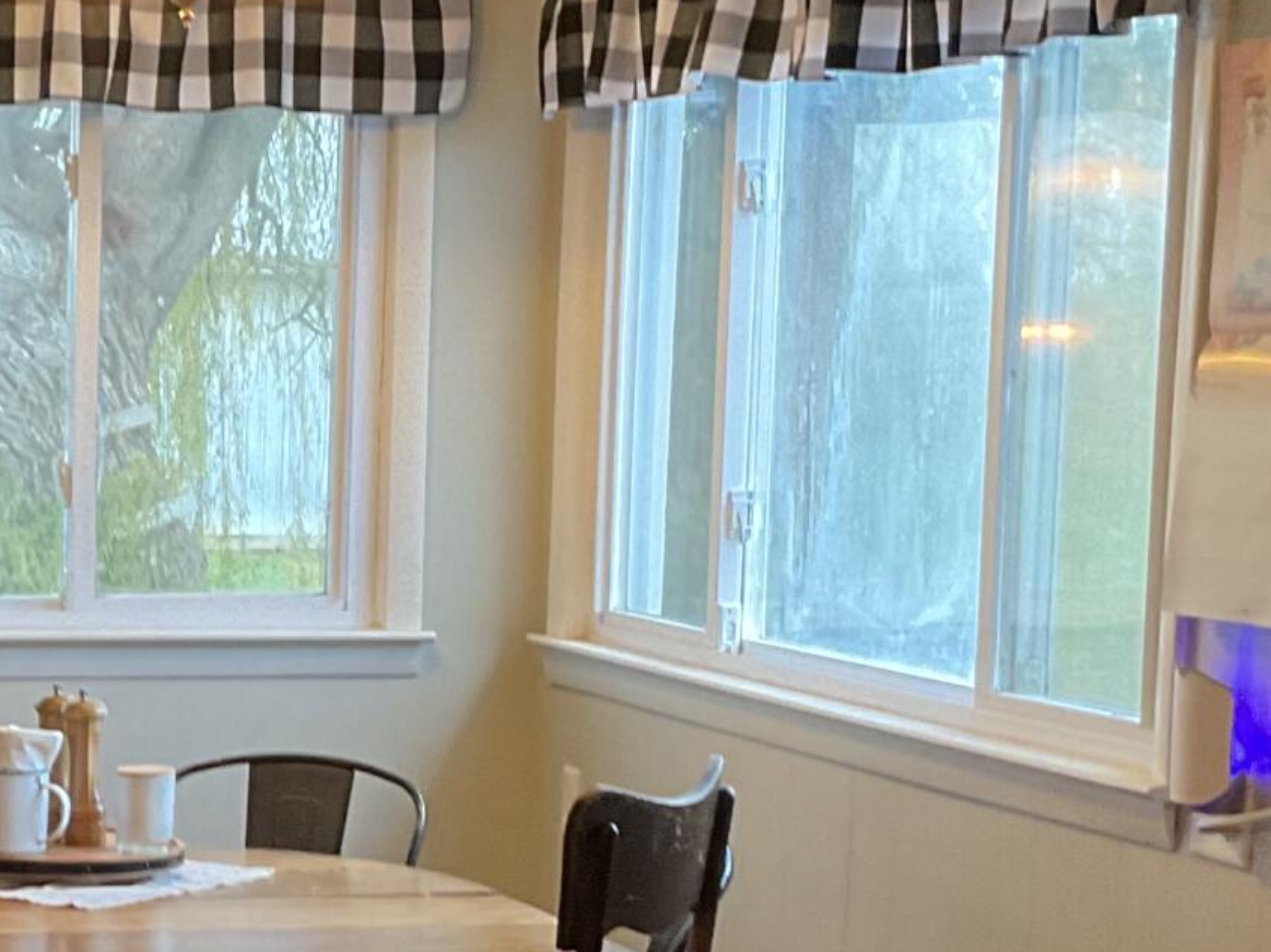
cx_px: 123
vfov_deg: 14.2
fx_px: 3780
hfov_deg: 18.8
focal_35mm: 103
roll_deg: -1.3
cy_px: 881
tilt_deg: -7.1
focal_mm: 3
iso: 125
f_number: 1.8
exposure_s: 1/60
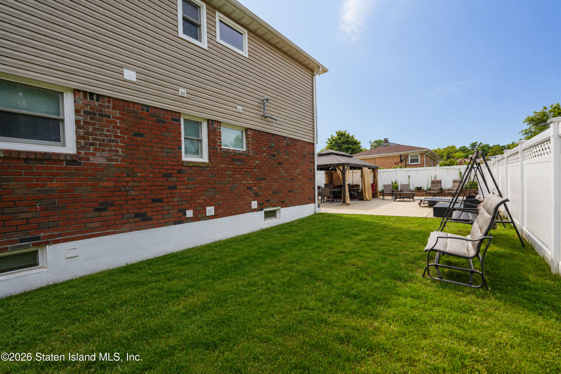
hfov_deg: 96.7
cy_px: 187
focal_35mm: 16
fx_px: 249
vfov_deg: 73.8
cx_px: 280
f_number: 6.3
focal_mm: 16
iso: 100
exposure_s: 1/100
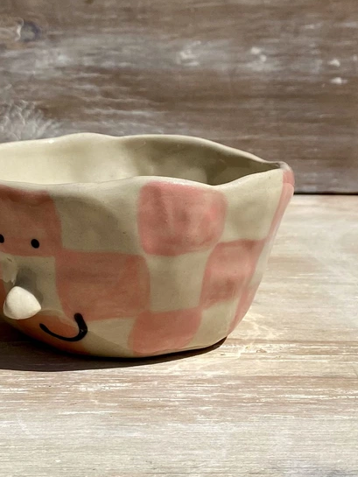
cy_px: 242
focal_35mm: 42
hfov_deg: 34.1
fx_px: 579
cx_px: 128
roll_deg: +0.8
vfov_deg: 44.8
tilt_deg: -5.1
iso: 32
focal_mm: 4.25
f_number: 1.8
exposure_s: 1/7194
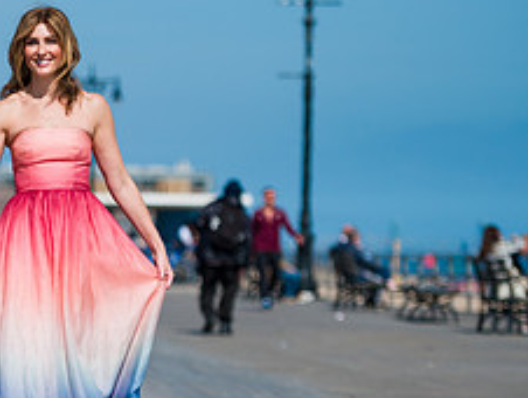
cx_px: -143
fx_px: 4367
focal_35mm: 286
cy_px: 314
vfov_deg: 5.2
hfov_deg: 6.9
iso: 200
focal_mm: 116
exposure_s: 1/6400
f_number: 3.2
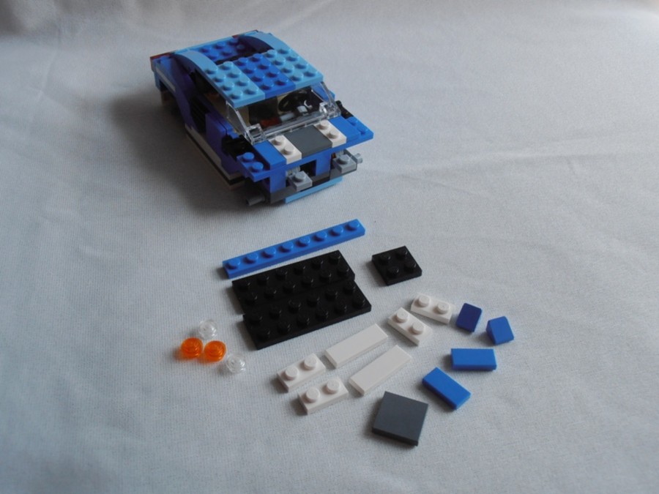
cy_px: 247
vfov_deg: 38.7
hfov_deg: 50.1
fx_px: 704
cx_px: 330
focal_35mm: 37
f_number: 3.9
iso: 80
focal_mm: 6.61
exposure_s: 1/200
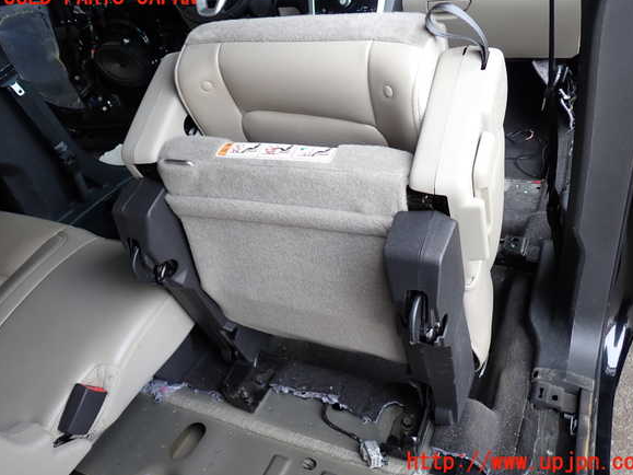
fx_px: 530
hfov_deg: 61.7
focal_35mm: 29
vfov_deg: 48.2
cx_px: 326
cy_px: 230
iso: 100
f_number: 2.2
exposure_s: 1/80
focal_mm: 5.05
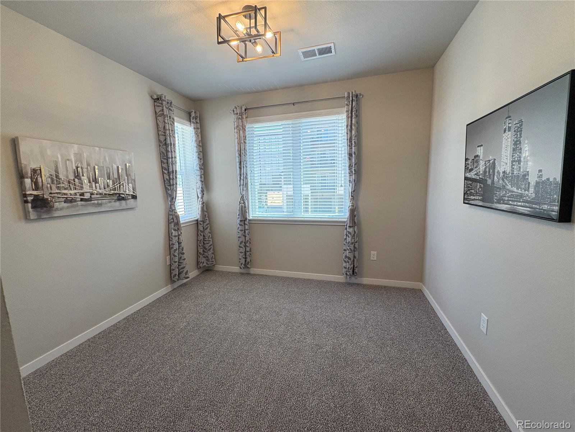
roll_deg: +1.4
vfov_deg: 85.7
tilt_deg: -7.5
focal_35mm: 14
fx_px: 233
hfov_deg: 102.1
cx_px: 288
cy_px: 216
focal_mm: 2.22
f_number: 2.2
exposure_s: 1/120
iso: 320
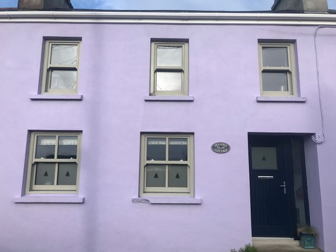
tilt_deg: +11.4
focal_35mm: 28
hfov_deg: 63.4
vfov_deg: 49.7
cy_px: 126
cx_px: 168
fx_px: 272
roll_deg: -2.1
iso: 20
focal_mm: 3.99
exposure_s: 1/1520
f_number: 1.8
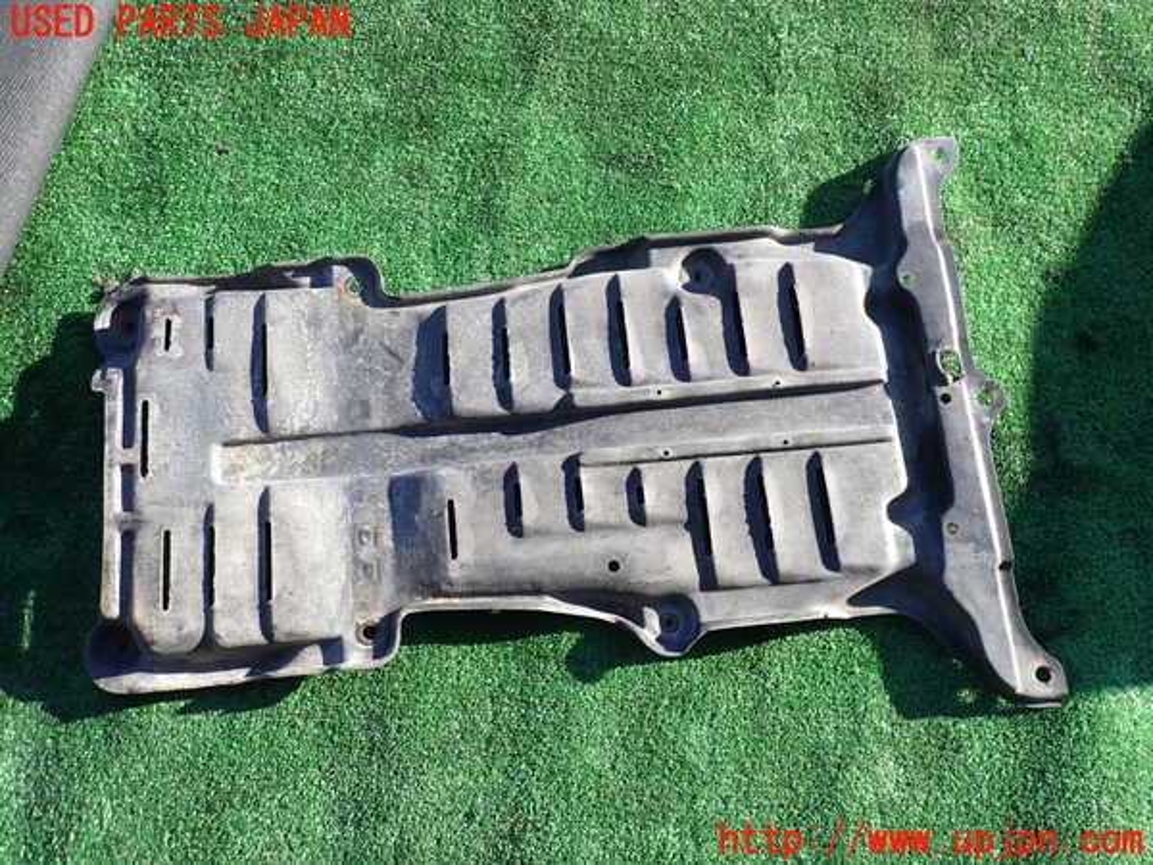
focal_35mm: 25
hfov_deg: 69.4
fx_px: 833
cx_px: 576
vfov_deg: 54.9
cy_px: 432
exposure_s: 1/400
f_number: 2.8
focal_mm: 4.5
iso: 100
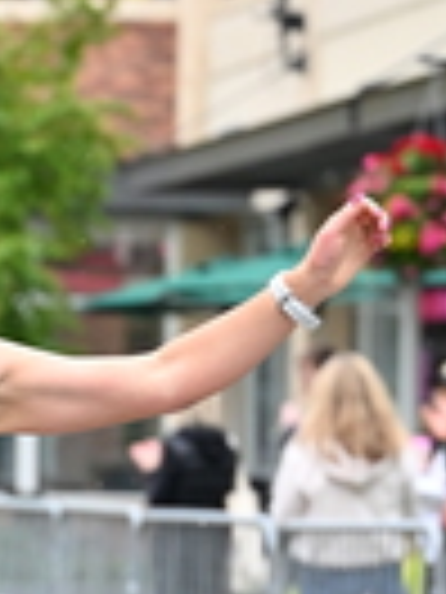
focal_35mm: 288
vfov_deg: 6.9
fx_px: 4948
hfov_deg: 5.1
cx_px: -187
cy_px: 576
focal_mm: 72
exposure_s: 1/1250
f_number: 2.8
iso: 1250
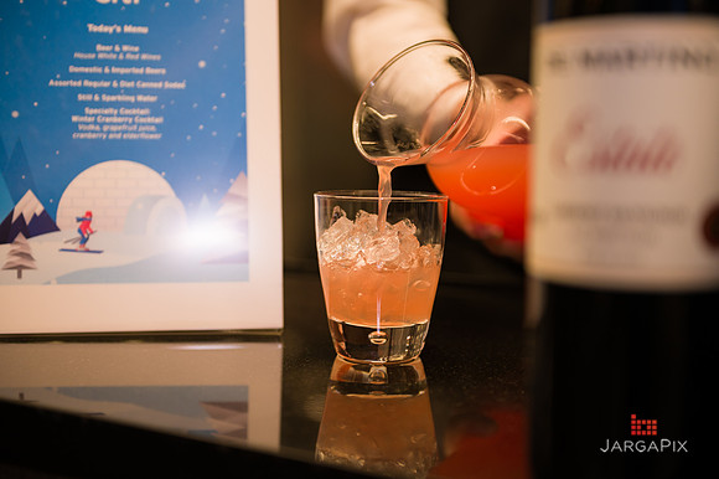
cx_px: 360
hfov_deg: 38.2
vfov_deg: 26.0
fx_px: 1038
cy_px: 240
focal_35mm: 52
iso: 400
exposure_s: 1/200
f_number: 3.2
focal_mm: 52
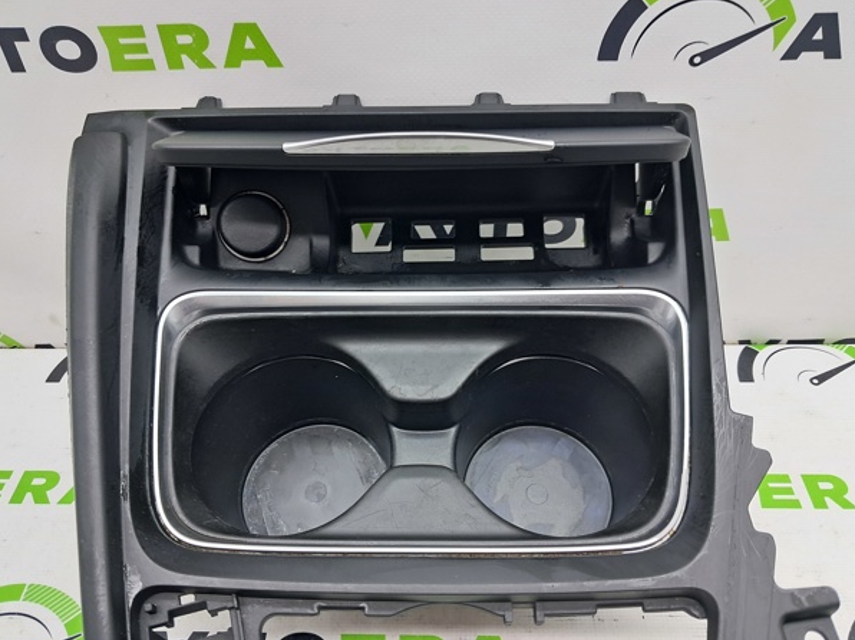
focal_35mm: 29
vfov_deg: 48.2
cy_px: 334
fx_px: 716
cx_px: 423
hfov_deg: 61.7
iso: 50
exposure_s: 1/50
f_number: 1.8
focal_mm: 4
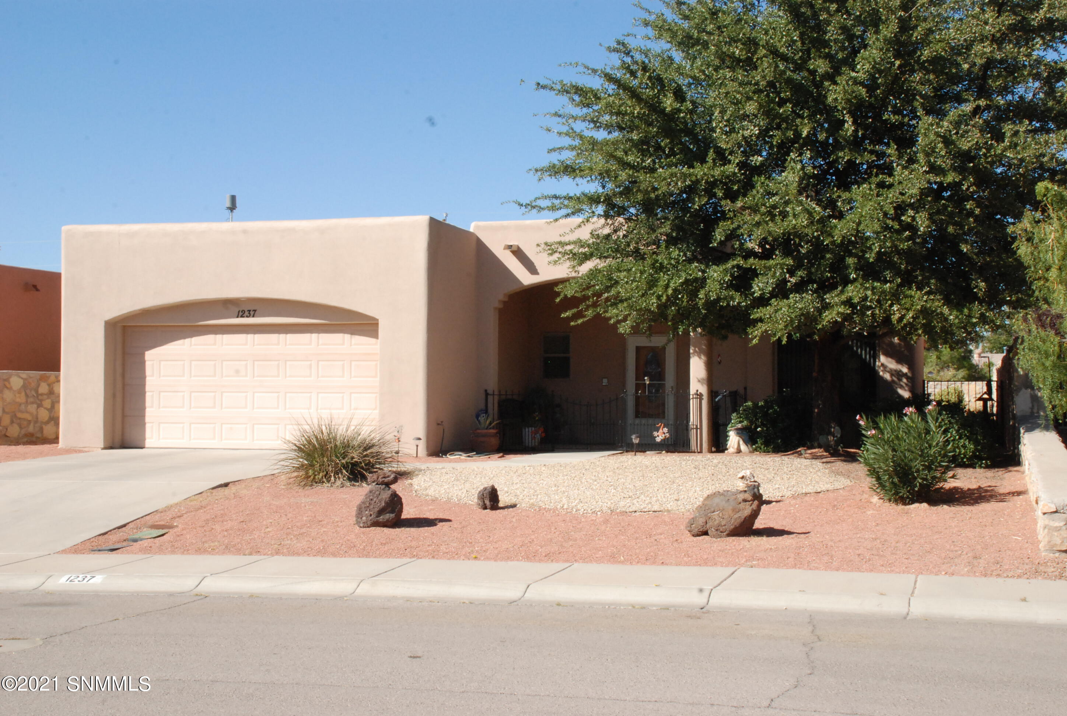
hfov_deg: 42.2
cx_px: 534
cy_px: 358
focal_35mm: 46
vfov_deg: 29.1
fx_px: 1381
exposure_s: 1/200
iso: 800
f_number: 22
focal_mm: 31
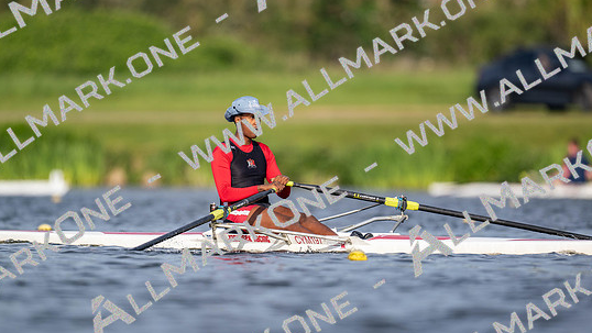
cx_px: 315
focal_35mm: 678
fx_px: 10646
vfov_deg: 1.8
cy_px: 173
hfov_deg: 3.2
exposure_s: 1/2500
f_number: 4
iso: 250
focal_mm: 600
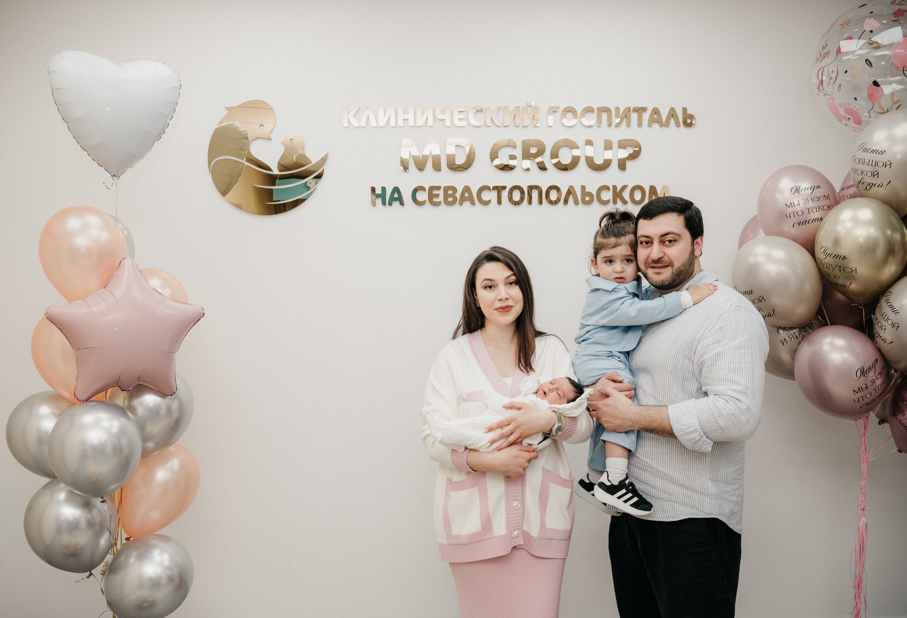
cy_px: 313
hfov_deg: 60.4
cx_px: 433
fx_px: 778
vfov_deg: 43.3
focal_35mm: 31
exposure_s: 1/160
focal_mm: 28
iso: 320
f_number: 4
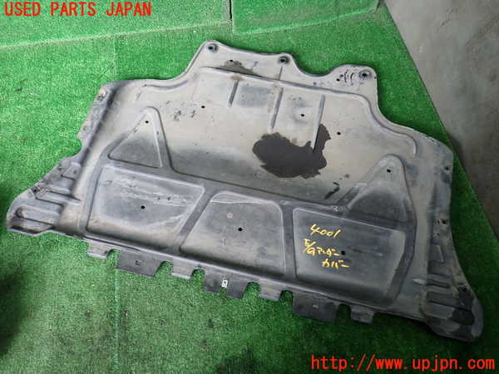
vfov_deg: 46.8
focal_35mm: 30
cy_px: 187
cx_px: 250
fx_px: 432
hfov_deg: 60.0
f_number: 2.3
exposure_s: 1/50
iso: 200
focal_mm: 5.4
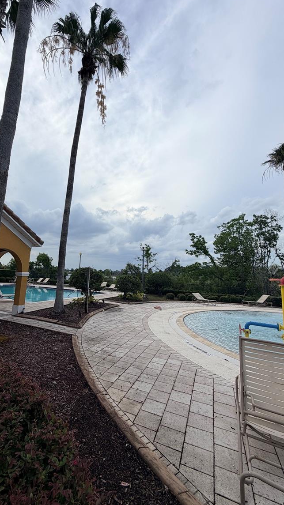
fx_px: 214
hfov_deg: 66.3
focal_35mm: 16
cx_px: 110
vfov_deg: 99.3
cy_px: 244
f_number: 2.2
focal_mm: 2.22
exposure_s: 1/1068
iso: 20
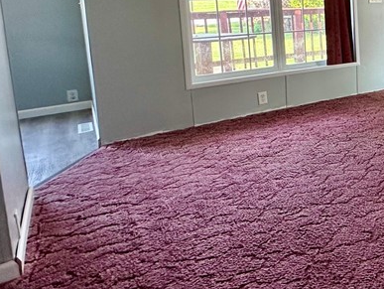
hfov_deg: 34.8
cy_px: 34
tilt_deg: -5.7
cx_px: 500
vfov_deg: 36.5
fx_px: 411
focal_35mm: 37
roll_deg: +0.2
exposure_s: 1/99
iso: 125
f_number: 2.2
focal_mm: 2.22
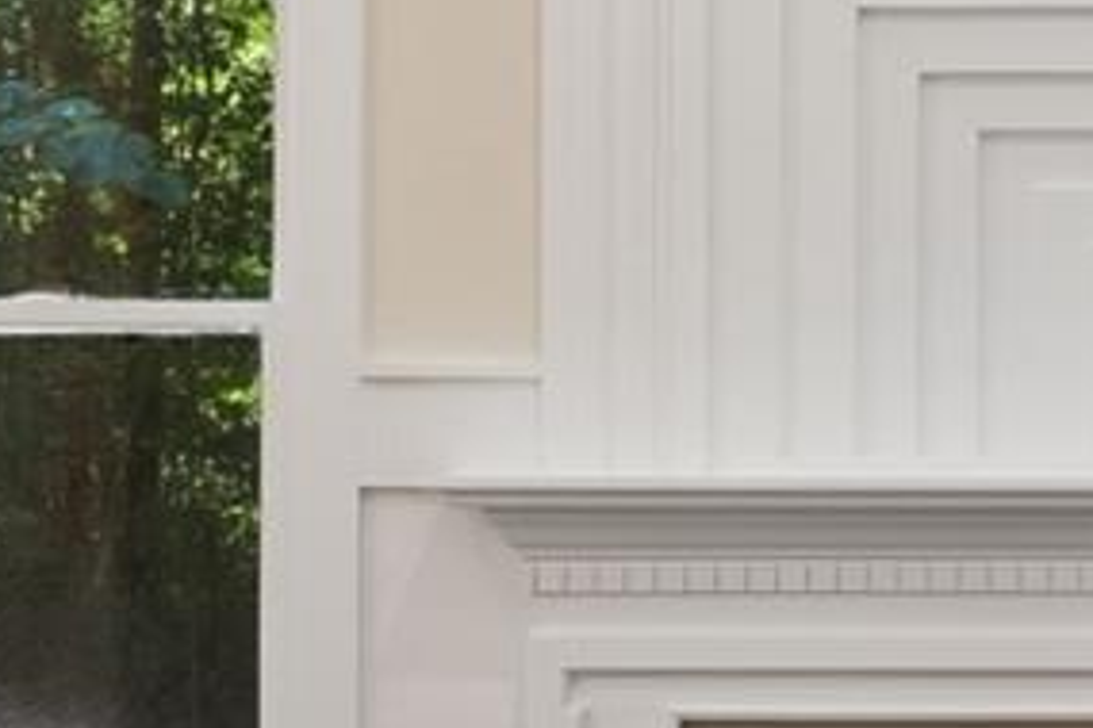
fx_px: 3535
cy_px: 404
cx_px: 1235
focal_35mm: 116
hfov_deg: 17.0
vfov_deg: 11.8
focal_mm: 16.2
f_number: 13
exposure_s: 1/8
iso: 400
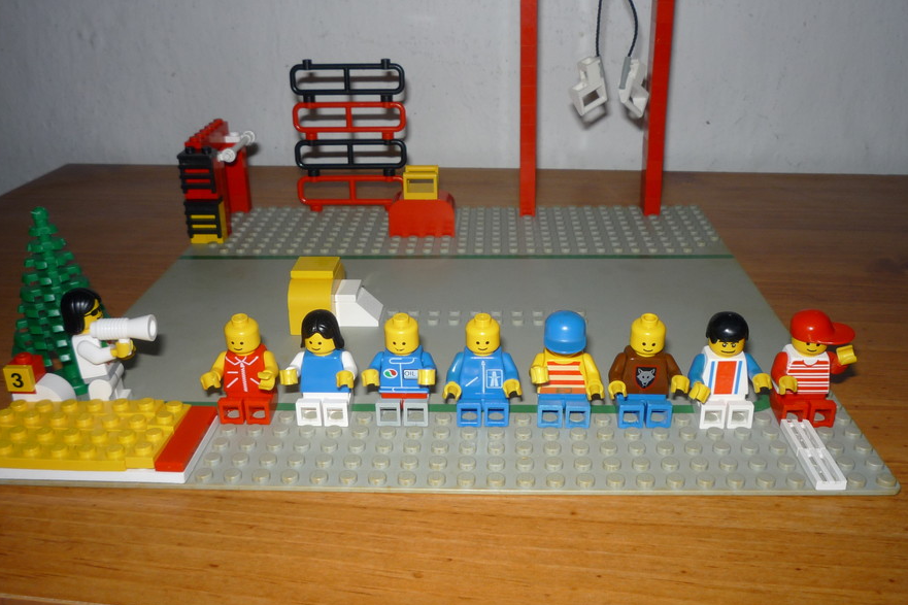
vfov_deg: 38.9
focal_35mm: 34
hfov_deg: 55.8
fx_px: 857
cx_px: 459
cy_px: 306
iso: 100
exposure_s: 1/30
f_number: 4
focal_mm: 5.2
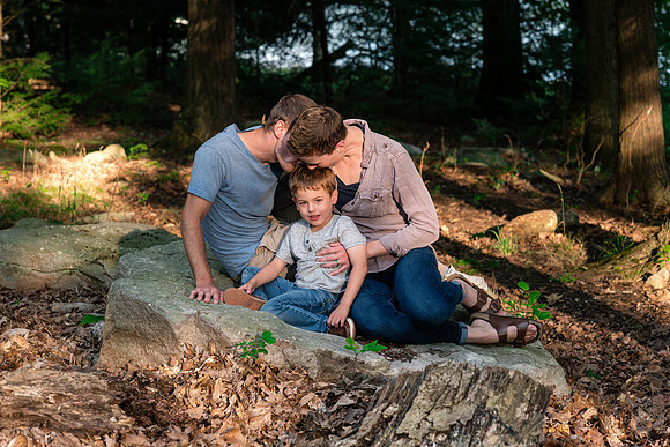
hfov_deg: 23.9
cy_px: 224
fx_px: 1582
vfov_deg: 16.1
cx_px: 335
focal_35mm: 85
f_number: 5.6
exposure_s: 1/250
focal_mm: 85
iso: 1000
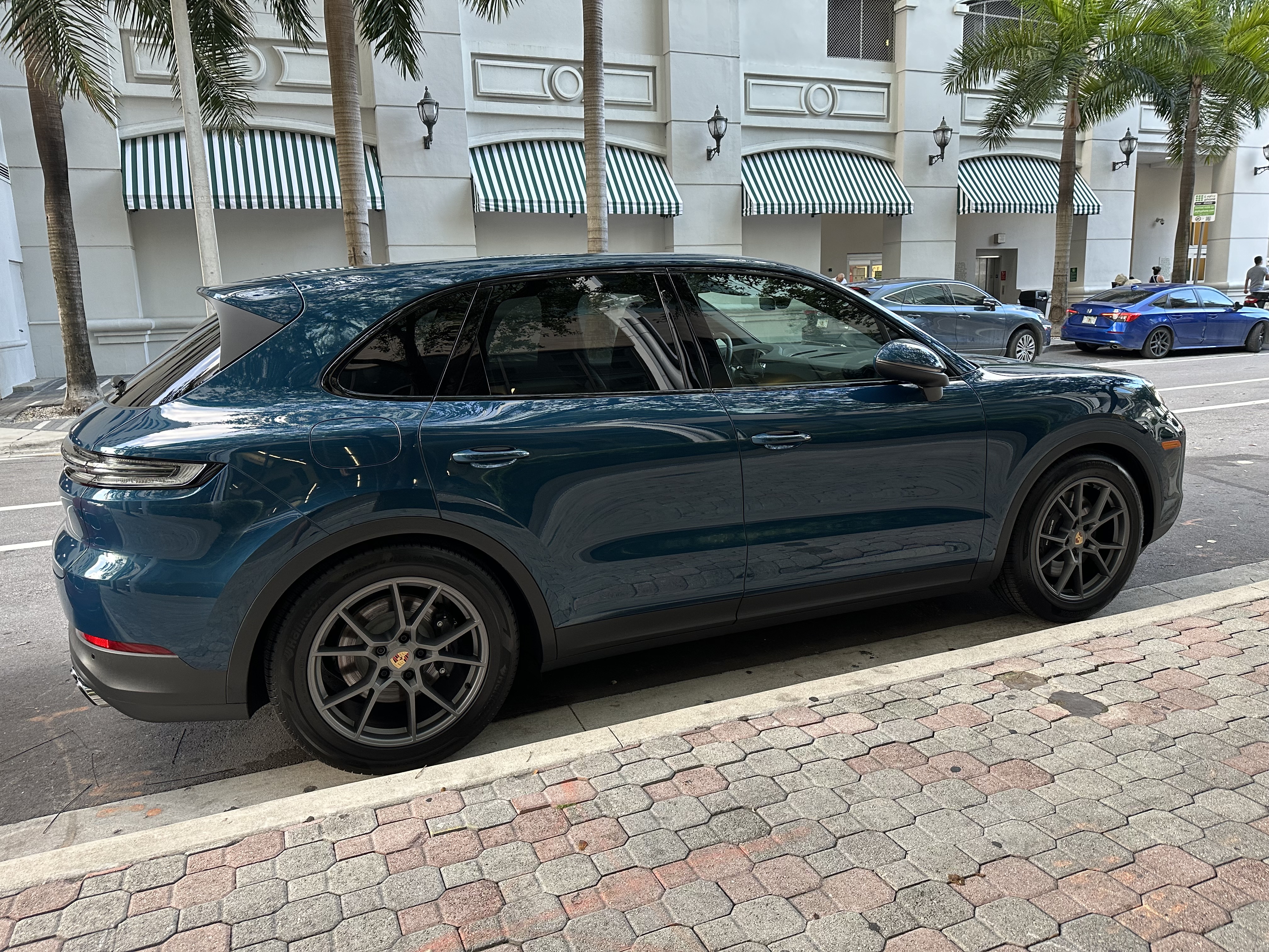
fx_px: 880
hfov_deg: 71.6
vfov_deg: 56.8
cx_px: 634
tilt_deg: -10.0
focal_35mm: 24
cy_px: 476
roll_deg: +2.6
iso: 160
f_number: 1.78
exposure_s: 1/121
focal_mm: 6.86
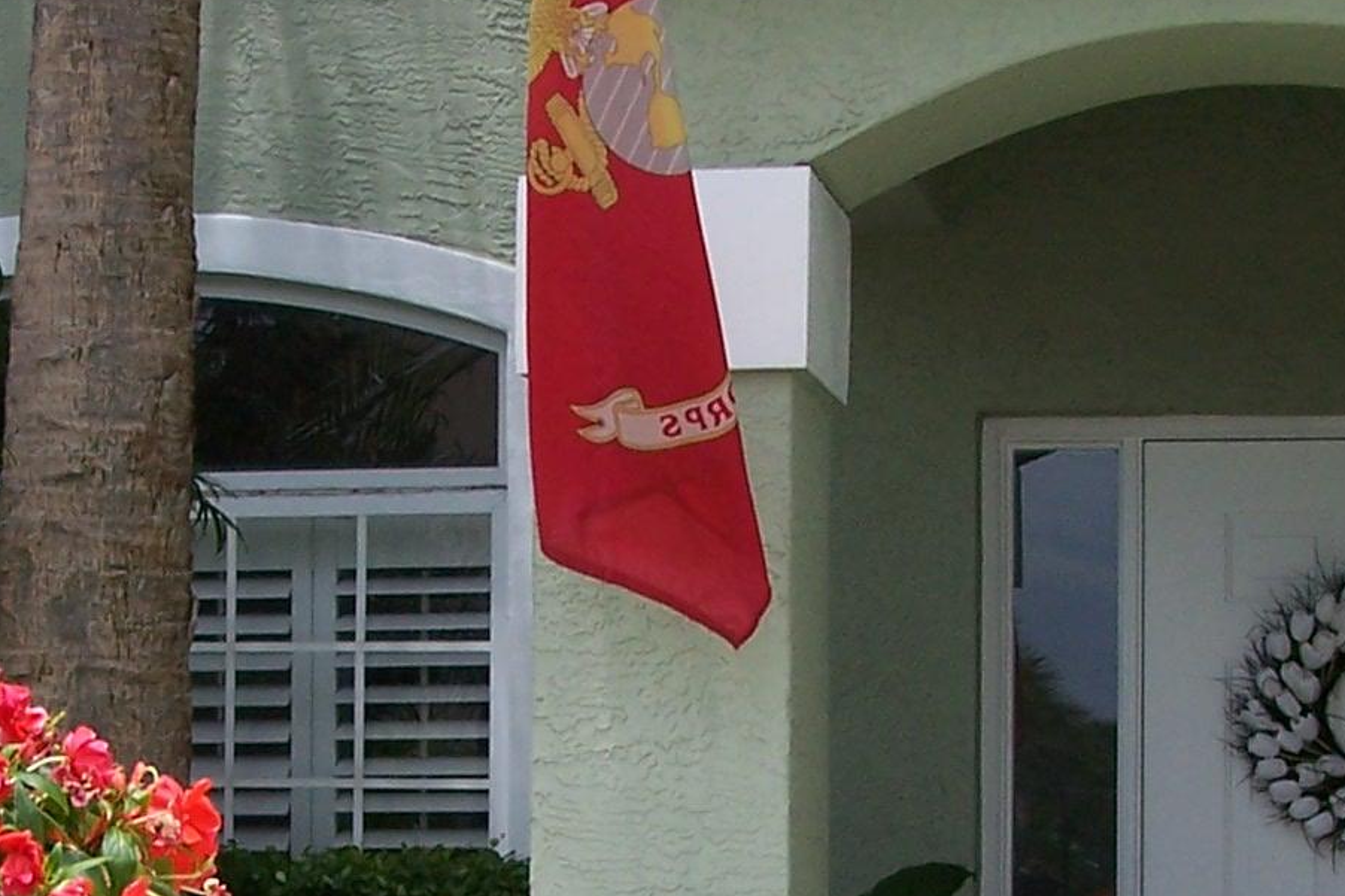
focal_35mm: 101
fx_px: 3773
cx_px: 592
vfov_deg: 13.4
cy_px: 814
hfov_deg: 20.2
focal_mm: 6.3
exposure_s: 1/500
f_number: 4
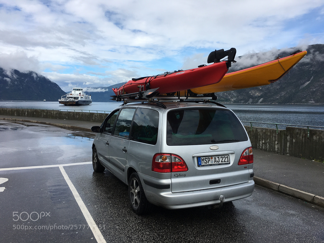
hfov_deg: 61.7
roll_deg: -0.6
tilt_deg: -4.0
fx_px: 271
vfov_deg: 48.2
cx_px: 162
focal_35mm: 29
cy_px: 122
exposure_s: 1/1451
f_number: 2.2
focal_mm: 4.15
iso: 25
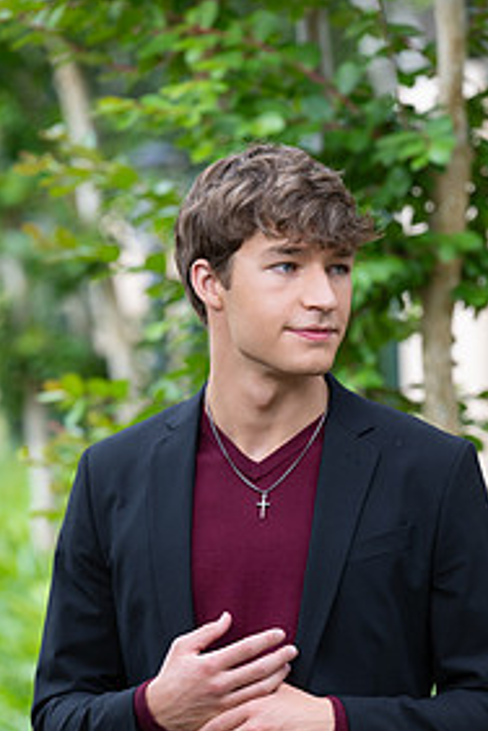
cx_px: 257
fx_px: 5835
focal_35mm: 287
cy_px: 573
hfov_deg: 4.8
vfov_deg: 7.2
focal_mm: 180
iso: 160
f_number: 4.5
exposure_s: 1/200
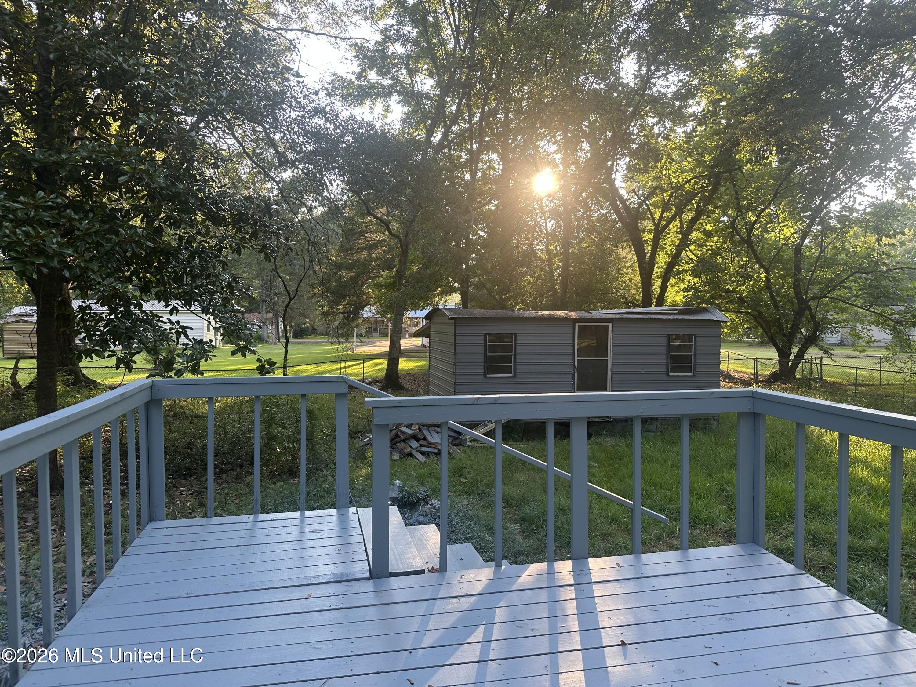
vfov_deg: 56.8
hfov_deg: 71.6
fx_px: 635
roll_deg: -0.2
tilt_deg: -0.3
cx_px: 458
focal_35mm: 24
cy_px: 344
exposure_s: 1/172
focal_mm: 6.86
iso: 80
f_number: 1.78
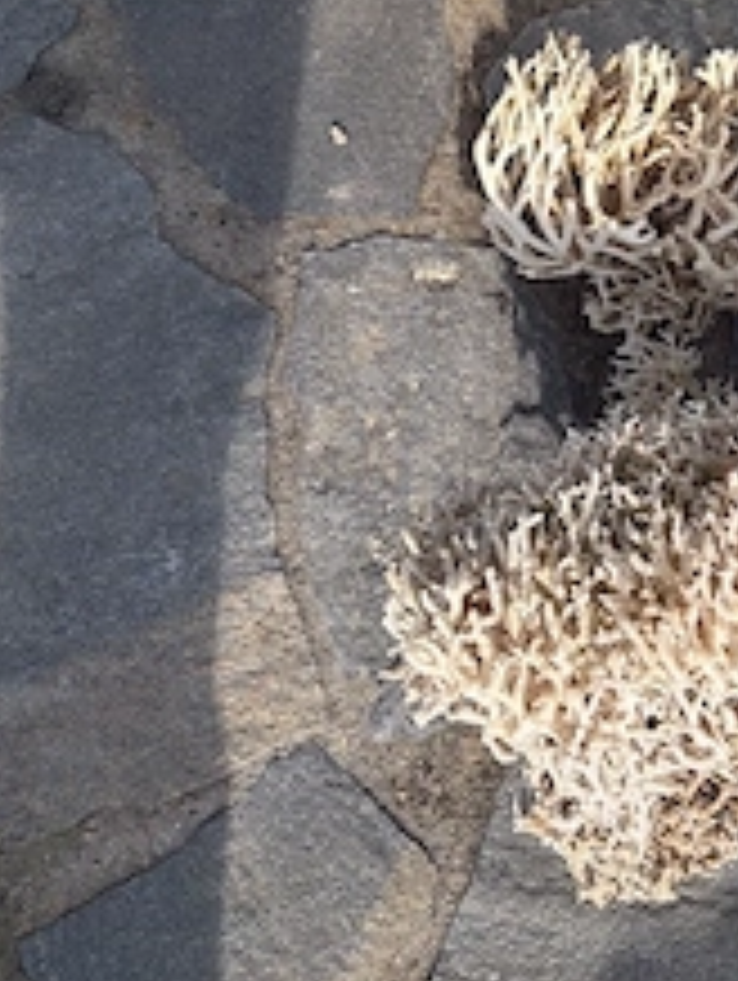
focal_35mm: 44
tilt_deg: -64.8
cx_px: 662
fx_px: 1248
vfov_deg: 40.0
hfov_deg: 31.4
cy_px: 117
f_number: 1.78
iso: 80
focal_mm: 6.76
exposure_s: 1/3279
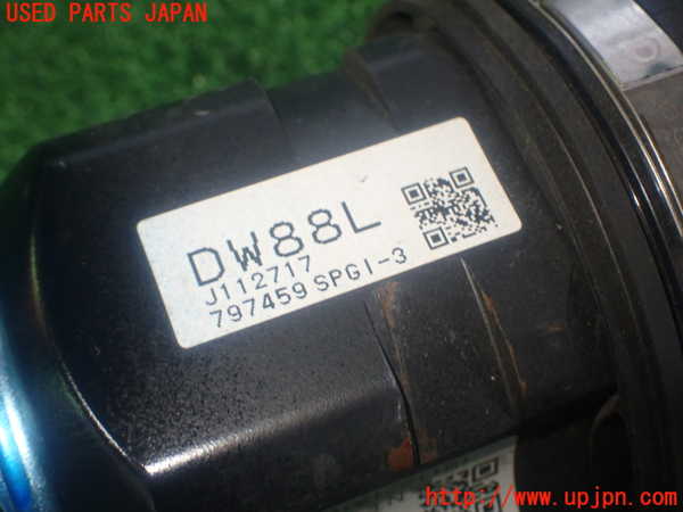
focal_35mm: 50
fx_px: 987
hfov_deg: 38.2
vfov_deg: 29.1
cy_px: 256
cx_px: 342
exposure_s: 1/50
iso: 320
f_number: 3.2
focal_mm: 9.01
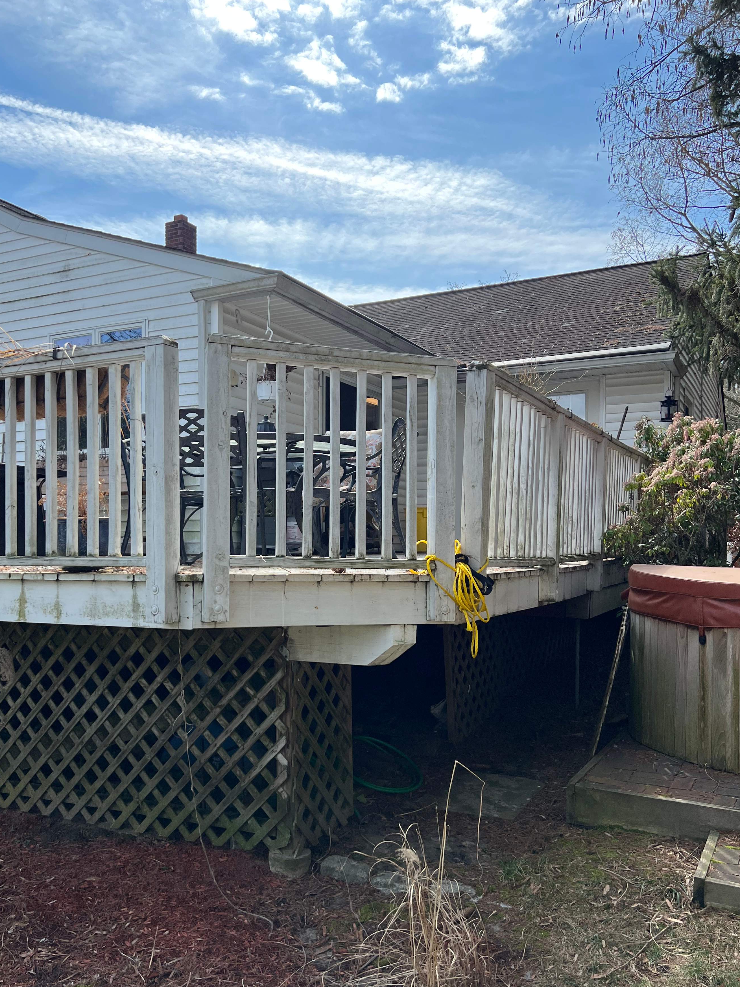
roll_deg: +0.4
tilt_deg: +1.9
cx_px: 343
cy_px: 550
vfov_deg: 59.8
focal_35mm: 30
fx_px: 855
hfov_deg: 46.8
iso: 50
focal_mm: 5.7
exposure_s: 1/1901
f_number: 1.5
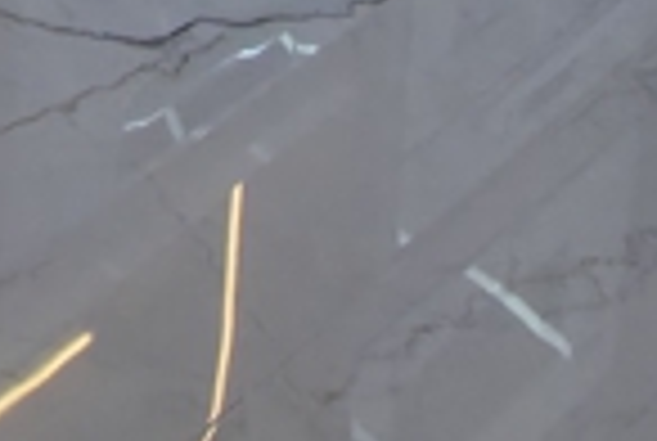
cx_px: -657
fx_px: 2432
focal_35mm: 133
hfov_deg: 13.3
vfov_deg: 6.7
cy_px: -1584
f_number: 1.9
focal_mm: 2.2
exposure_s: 1/200
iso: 20
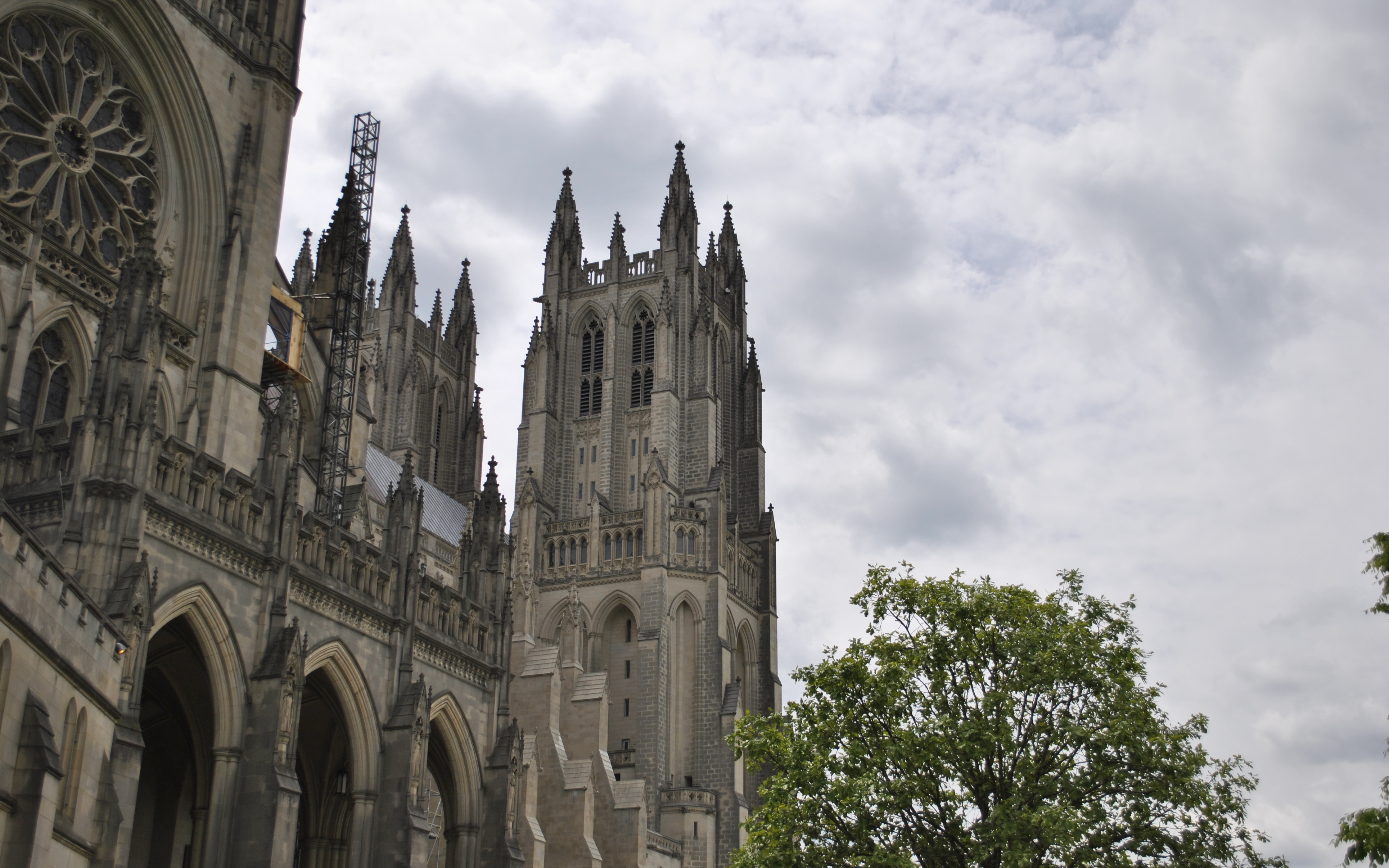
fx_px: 1628
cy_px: 438
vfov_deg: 29.9
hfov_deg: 46.2
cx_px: 694
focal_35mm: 43
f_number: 4.5
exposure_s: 1/1600
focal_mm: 28
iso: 100
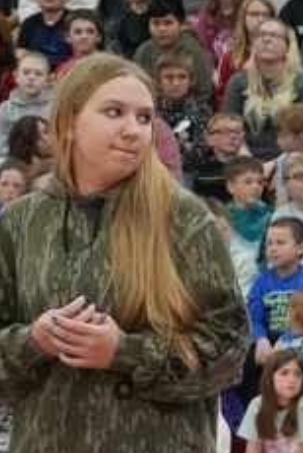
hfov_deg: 3.7
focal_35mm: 360
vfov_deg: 5.7
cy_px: 411
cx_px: 876
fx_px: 4531
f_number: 5
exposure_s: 1/250
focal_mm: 54
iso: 5000
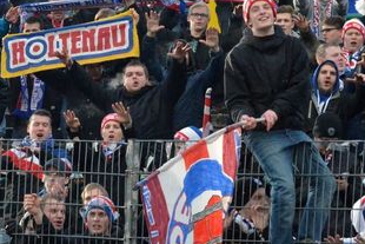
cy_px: 106
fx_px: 1958
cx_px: 297
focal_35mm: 193
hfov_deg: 10.6
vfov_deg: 7.1
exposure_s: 1/2500
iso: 5000
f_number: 10
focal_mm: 70
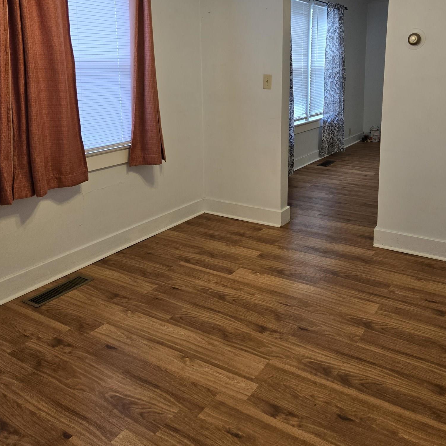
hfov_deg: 52.4
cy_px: 139
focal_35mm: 31
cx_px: 251
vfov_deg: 51.3
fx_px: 452
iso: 125
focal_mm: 5.4
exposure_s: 1/120
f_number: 1.8
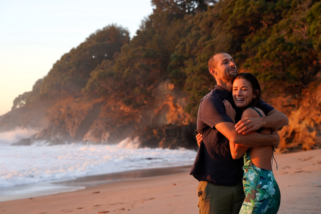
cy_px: 107
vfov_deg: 20.9
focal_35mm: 65
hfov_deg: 31.0
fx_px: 580
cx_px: 160
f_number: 5
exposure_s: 1/160
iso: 250
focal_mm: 65
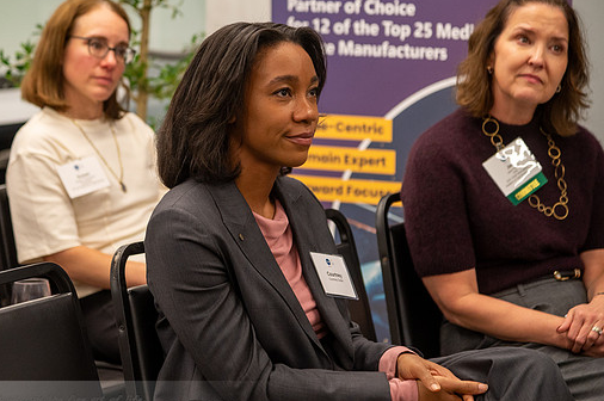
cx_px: 237
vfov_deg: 8.8
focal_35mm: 156
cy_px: 204
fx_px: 2614
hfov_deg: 13.2
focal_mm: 120
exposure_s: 1/125
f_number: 4
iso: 1600
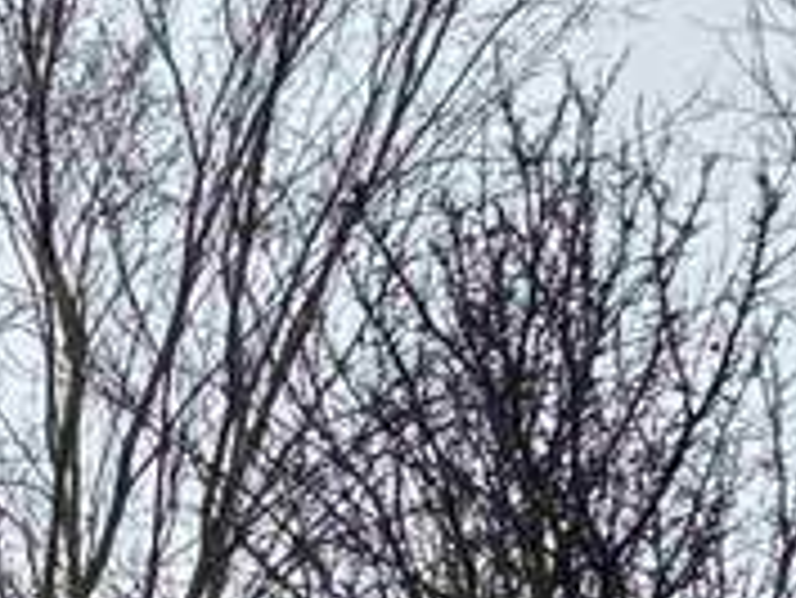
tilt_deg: -5.2
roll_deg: -2.4
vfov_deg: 12.1
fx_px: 2324
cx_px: -666
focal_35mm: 101
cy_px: 1385
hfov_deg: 16.2
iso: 50
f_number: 2.2
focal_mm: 2.22
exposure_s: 1/631
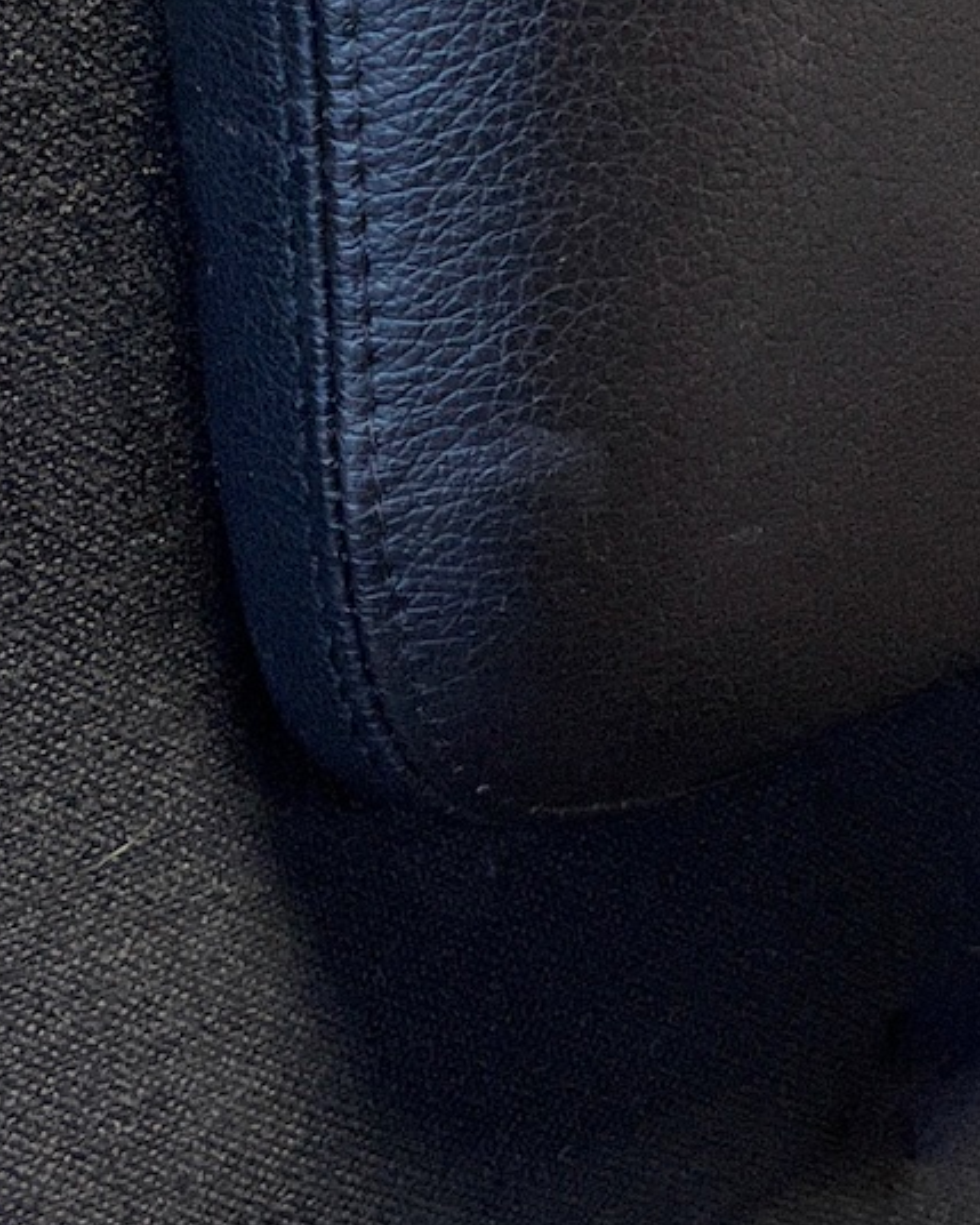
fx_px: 3516
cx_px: 879
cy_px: 34
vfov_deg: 19.3
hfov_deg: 15.7
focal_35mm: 97
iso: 500
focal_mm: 5.1
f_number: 1.6
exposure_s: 1/33
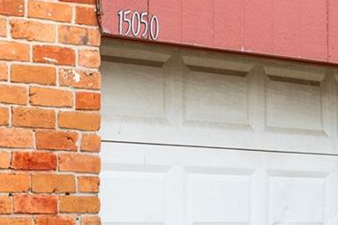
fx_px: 976
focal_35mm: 104
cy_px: 220
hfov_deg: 18.8
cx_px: -45
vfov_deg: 13.0
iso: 125
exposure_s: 1/100
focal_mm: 19
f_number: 10
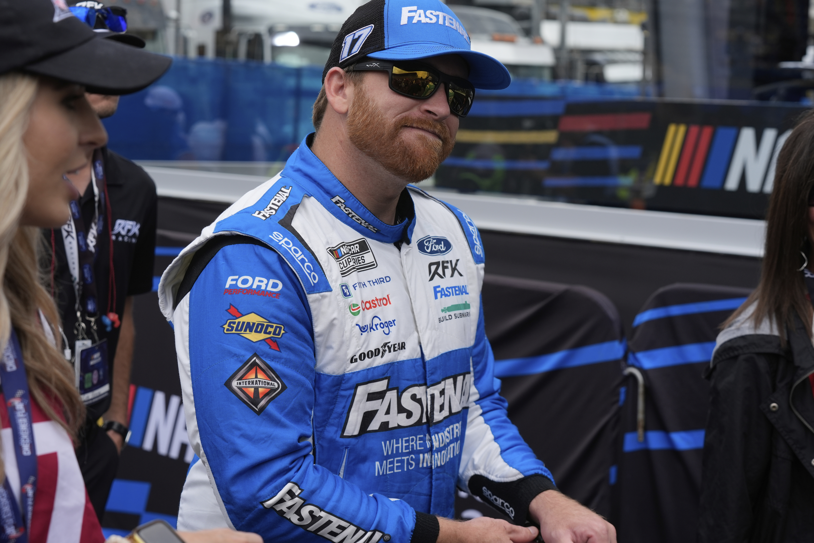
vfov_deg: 19.5
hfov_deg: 28.8
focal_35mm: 70
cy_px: 272
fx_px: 1583
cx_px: 407
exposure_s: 1/1000
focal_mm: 70
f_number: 6.3
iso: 400
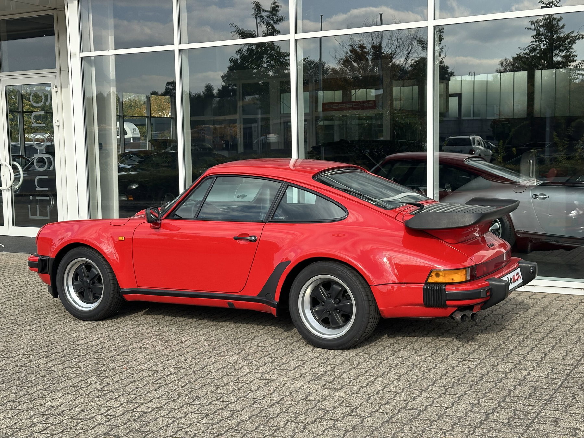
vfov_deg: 30.3
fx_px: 810
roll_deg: +1.4
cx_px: 292
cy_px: 219
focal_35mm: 48
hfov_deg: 39.7
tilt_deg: -5.0
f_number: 1.78
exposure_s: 1/1639
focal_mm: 6.86
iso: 64
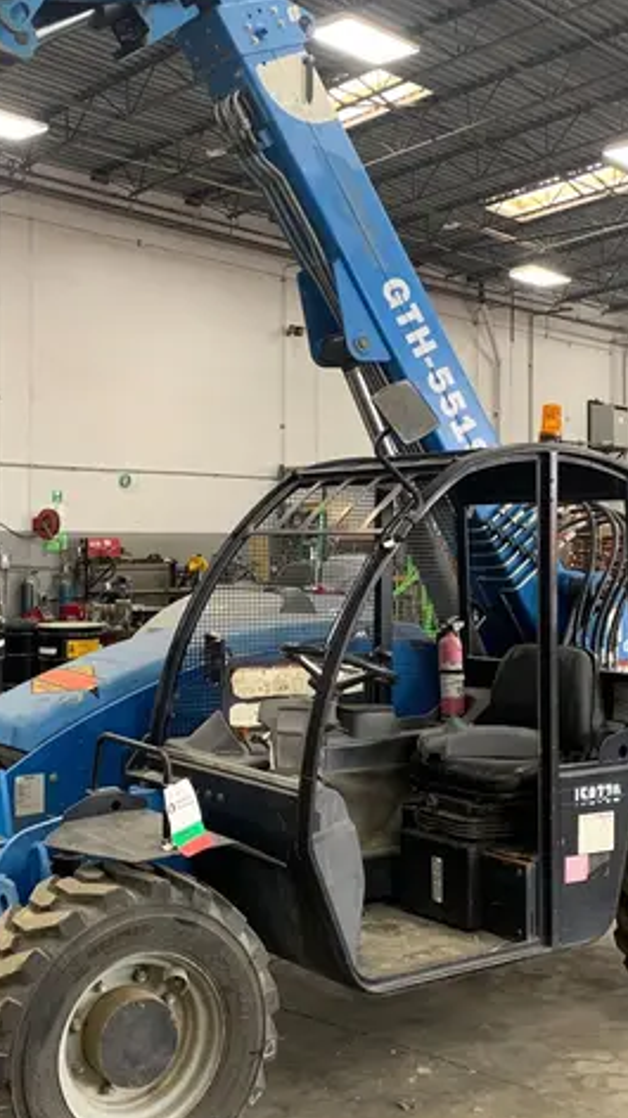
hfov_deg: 27.0
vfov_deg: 46.4
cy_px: 515
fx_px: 1304
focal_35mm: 44
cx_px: 256
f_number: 1.8
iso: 160
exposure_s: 1/60
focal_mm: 4.25
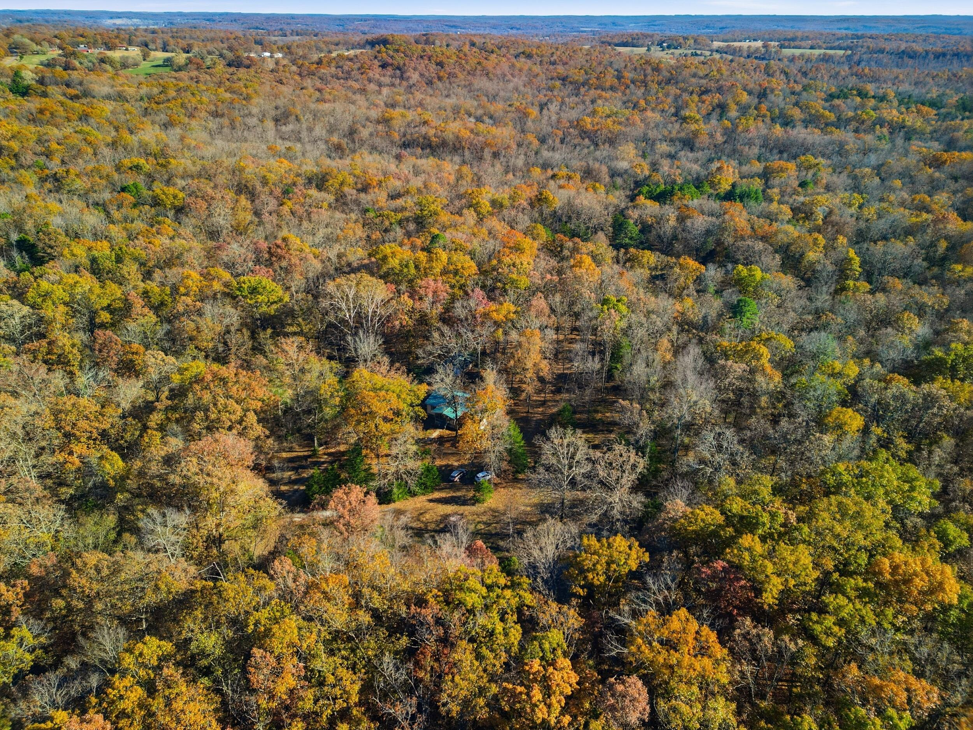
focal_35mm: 24
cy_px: 365
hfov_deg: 71.6
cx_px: 486
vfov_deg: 56.8
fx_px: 675
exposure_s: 1/640
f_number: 1.7
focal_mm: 6.7
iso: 100
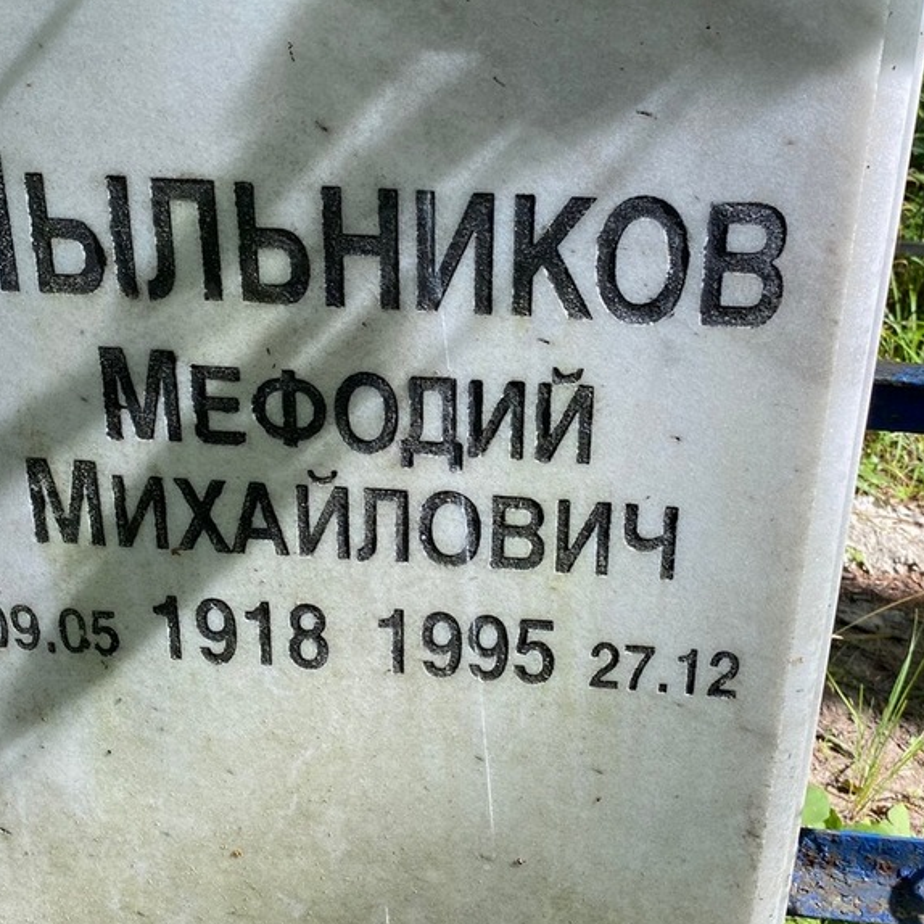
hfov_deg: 40.9
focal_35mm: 41
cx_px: 480
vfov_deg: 40.8
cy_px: 393
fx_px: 1238
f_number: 1.8
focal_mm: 4.25
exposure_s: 1/546
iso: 32
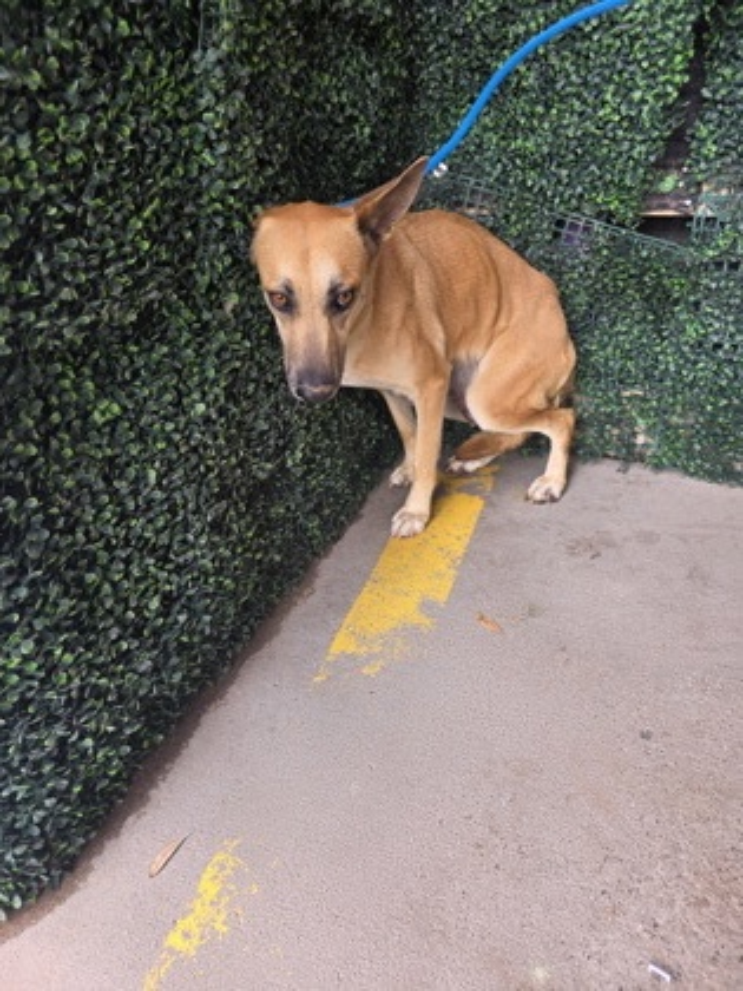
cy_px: 496
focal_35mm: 23
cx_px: 372
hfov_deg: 58.9
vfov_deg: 73.9
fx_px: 658
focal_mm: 6.3
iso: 80
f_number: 1.7
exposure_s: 1/180
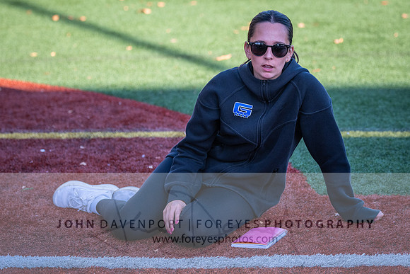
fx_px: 1634
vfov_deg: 9.6
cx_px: 234
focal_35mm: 143
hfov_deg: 14.3
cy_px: 131
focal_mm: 100
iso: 1000
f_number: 2.8
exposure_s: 1/2000
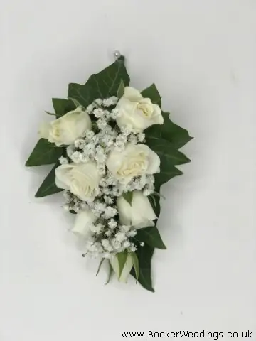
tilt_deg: -73.7
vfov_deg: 36.8
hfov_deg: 28.0
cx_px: 128
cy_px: 170
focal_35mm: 52
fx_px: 513
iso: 16
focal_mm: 6
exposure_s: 1/201
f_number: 2.4
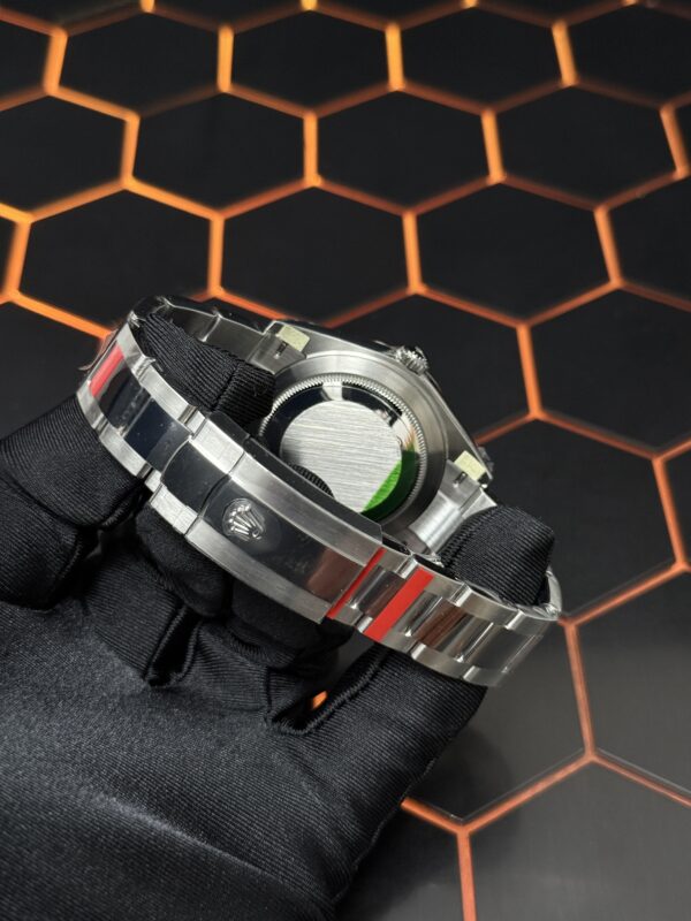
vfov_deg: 39.7
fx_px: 1278
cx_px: 346
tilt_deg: -48.2
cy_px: 460
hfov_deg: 30.3
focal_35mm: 48
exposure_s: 1/60
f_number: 1.78
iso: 200
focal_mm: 6.76
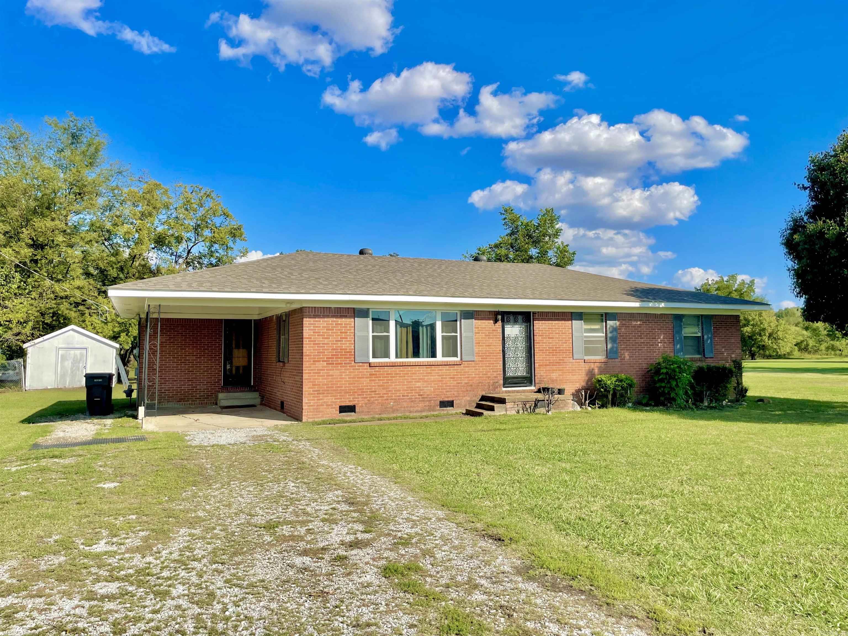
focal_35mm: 26
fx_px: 637
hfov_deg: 67.3
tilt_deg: +2.8
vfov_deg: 53.1
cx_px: 424
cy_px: 318
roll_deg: +1.1
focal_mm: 4.2
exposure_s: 1/4292
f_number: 1.6
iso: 32
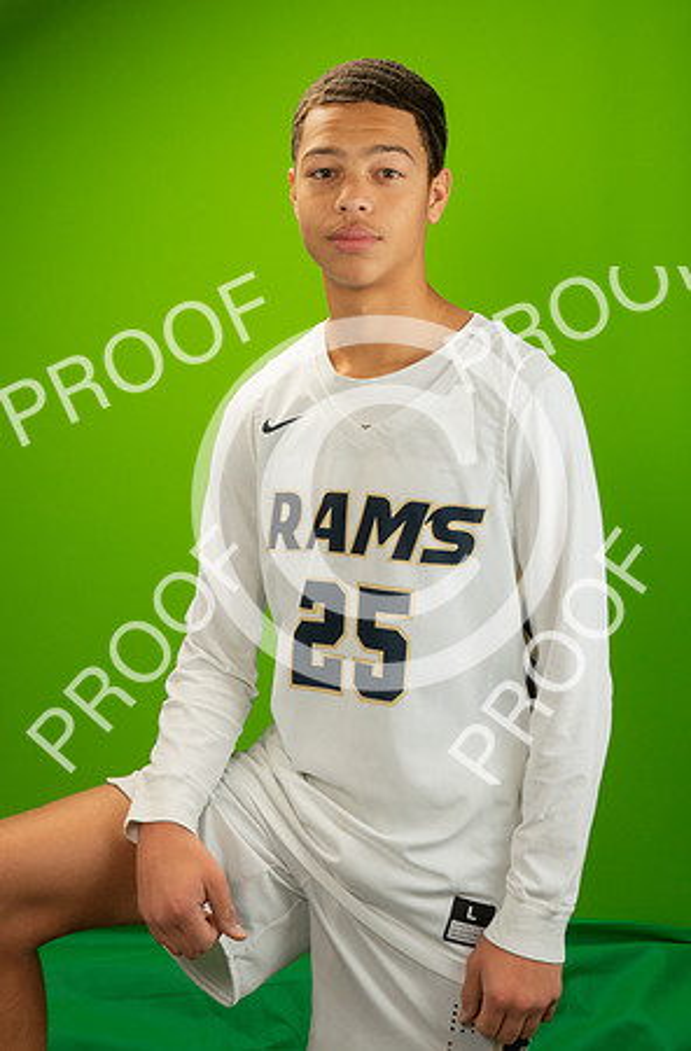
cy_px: 468
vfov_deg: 33.1
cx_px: 271
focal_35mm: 61
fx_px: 1764
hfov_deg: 22.1
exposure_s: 1/60
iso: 800
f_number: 20
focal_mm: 35
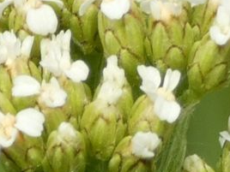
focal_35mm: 408
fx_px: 2711
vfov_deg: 3.6
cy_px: -78
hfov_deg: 4.8
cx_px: -51
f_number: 5.2
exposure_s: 1/100
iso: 80
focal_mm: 22.9
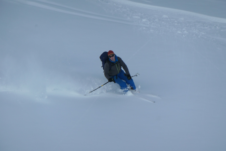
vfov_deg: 3.8
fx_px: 2254
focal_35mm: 359
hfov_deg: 5.7
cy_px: 76
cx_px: 113
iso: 200
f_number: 8
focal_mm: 131.3
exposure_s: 1/1000
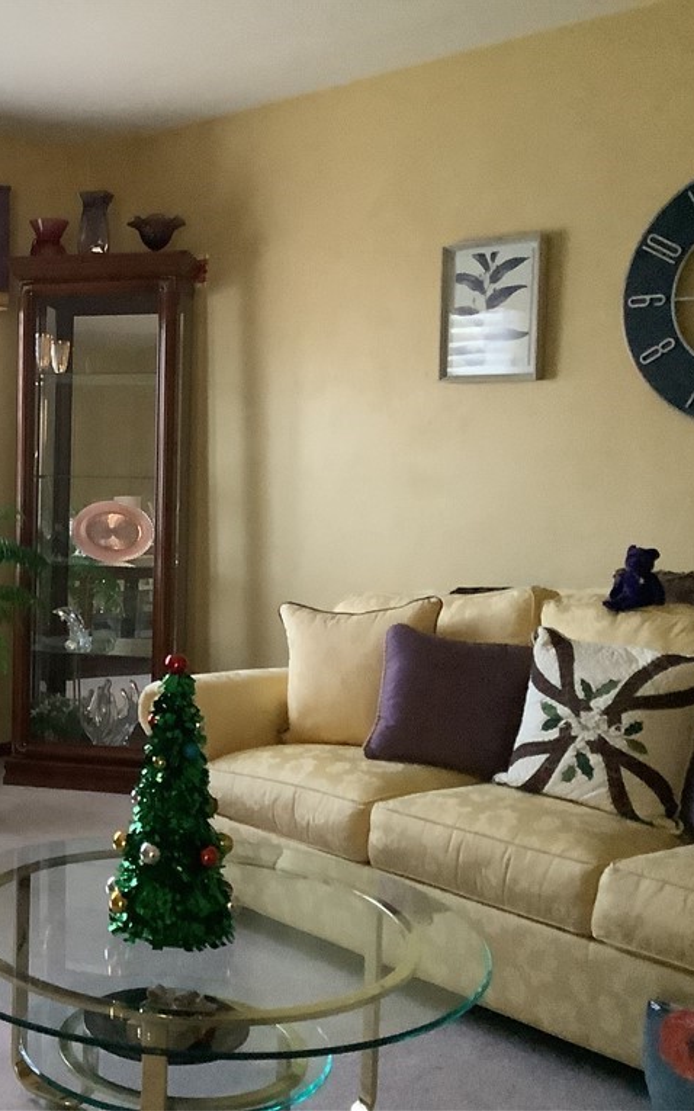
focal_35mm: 44
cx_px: 15
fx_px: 1332
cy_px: 555
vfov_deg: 45.3
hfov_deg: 27.7
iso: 400
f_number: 2.4
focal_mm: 3.3
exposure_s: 1/40
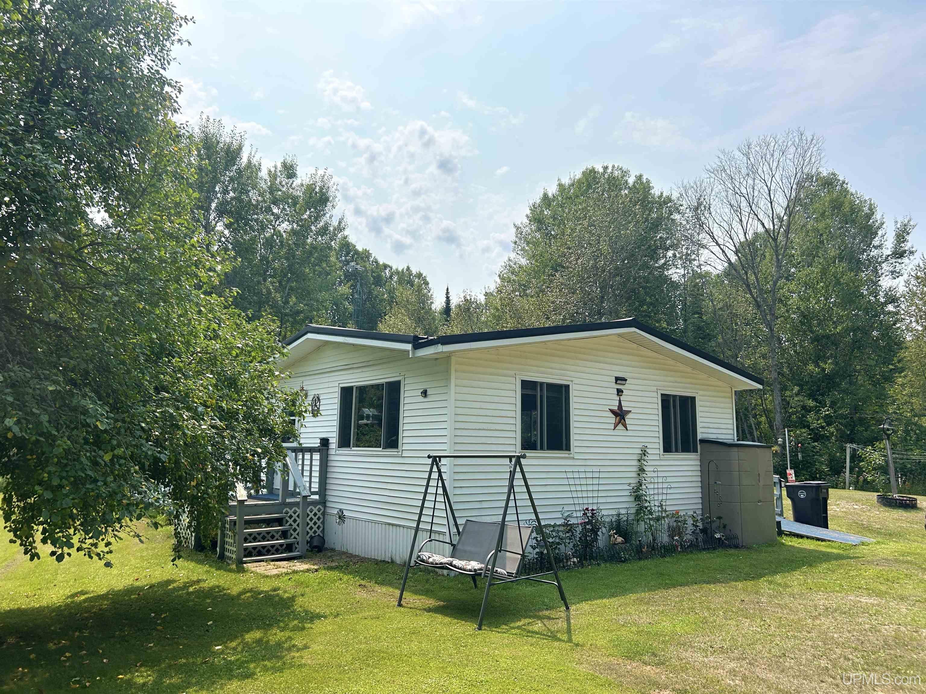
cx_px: 463
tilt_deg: +9.0
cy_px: 347
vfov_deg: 53.1
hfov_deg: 67.3
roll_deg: -0.9
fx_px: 696
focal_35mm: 26
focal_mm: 5.7
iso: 50
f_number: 1.5
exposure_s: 1/6579
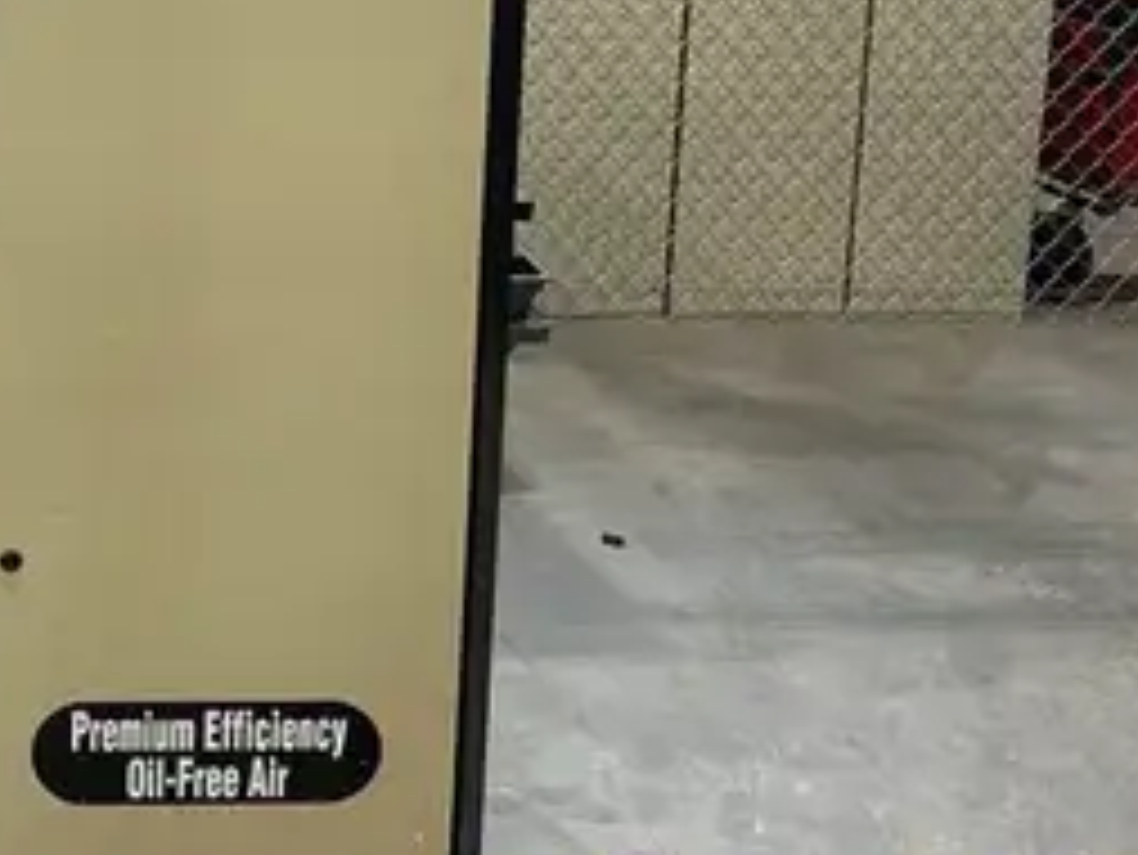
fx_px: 2533
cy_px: -43
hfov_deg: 22.3
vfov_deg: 18.5
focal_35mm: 77
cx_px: -405
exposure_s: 1/60
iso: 100
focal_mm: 5.7
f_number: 1.5
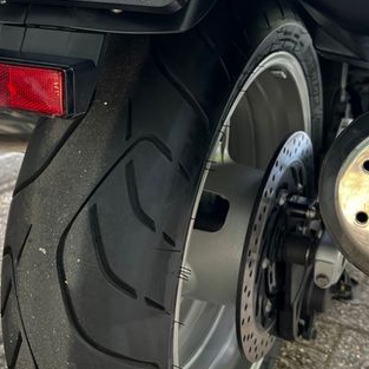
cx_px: 191
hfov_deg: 36.1
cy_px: 158
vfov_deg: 36.0
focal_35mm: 47
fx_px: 567
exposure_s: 1/122
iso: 80
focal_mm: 5.1
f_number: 1.6
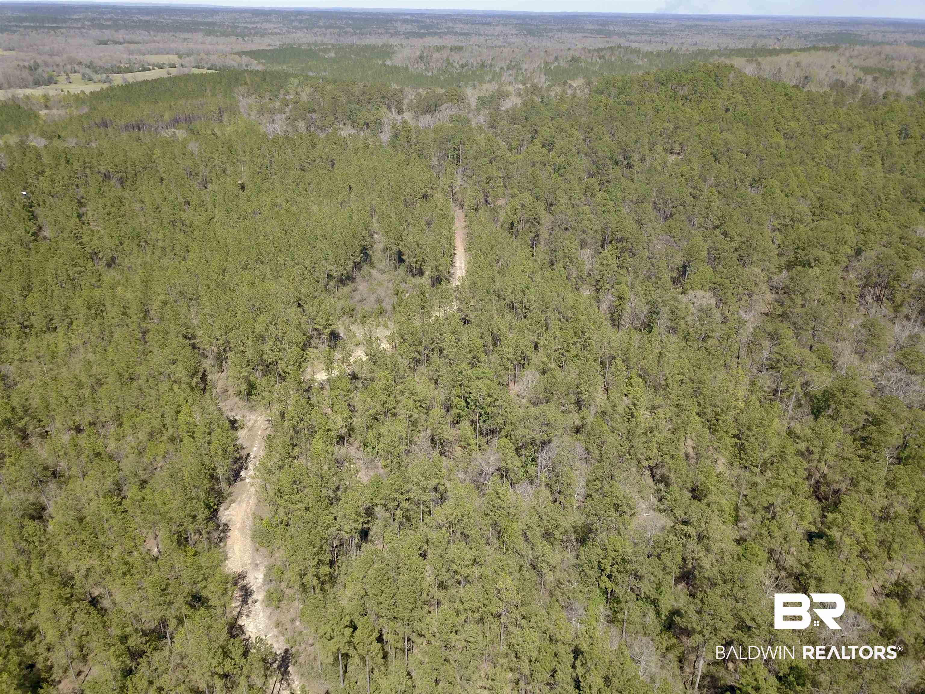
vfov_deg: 53.1
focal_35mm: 26
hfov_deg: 67.3
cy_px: 347
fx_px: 695
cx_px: 462
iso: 100
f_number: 2.2
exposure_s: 1/813
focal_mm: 4.73
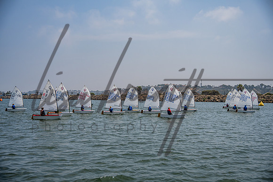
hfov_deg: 41.4
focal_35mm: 48
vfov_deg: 28.3
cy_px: 91
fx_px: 361
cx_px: 138
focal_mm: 47
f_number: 5.3
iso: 320
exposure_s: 1/4000
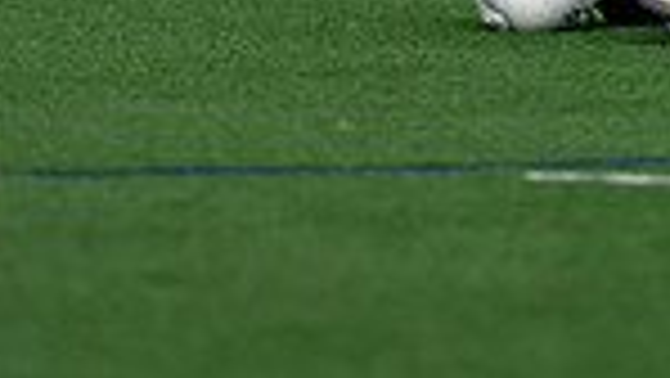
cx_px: 1134
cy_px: -506
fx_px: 20619
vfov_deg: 1.0
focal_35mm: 1160
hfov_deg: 1.9
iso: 1600
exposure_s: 1/1000
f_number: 2.8
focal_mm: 175
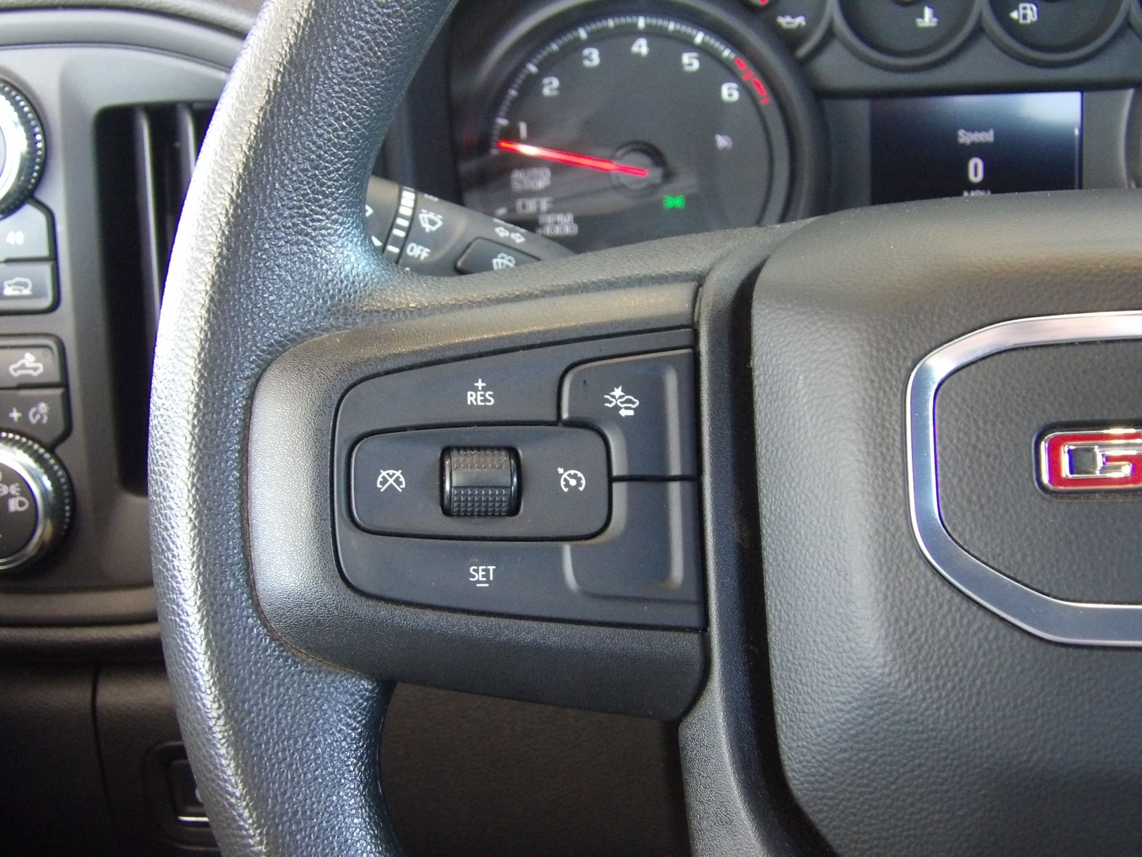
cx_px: 571
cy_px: 428
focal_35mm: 53
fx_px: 1748
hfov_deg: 36.2
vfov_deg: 27.5
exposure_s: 1/16
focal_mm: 9.5
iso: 800
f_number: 3.9
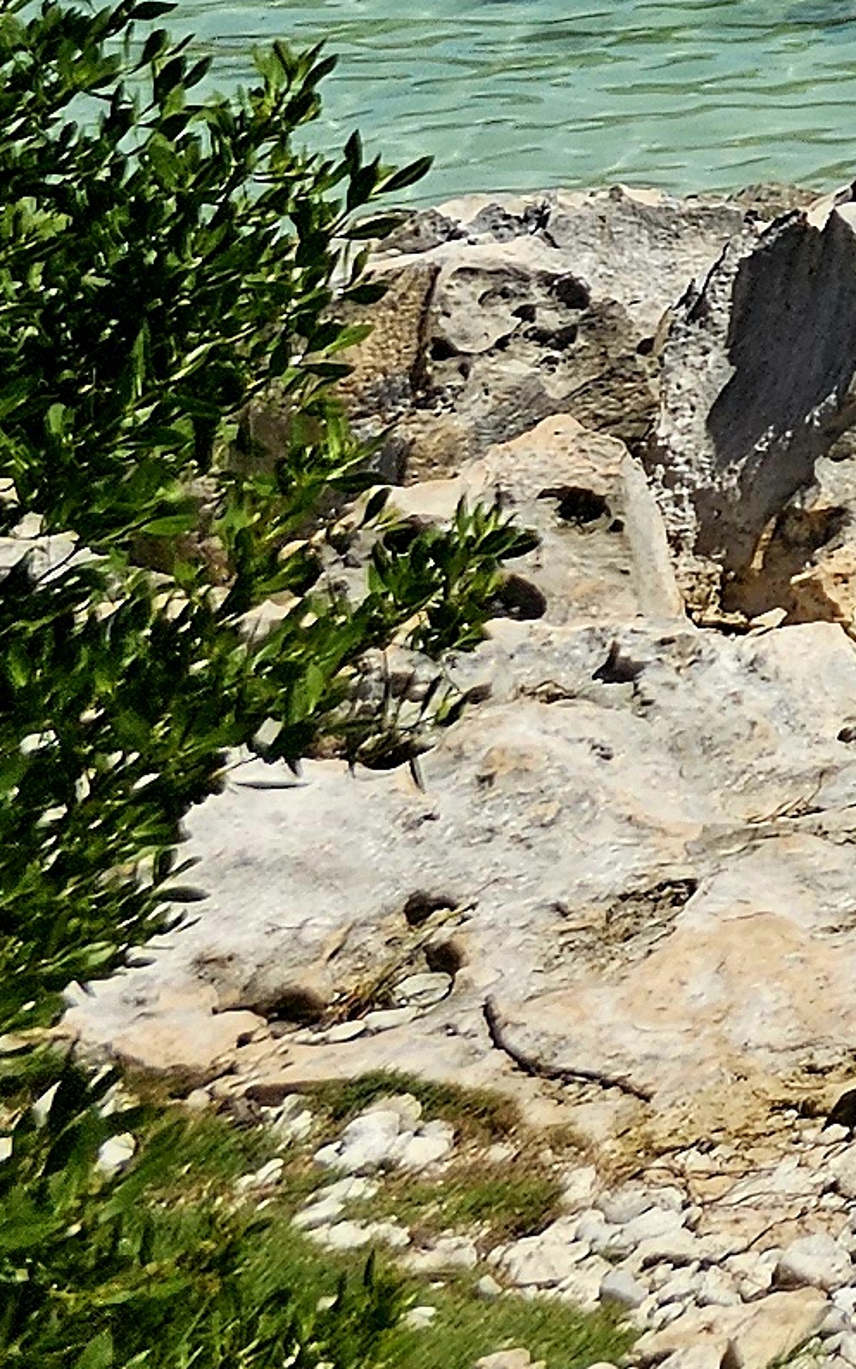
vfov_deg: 14.9
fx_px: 4589
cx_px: 3329
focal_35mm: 123
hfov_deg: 7.6
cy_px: -1058
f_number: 1.7
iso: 10
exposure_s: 1/1667
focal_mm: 6.3
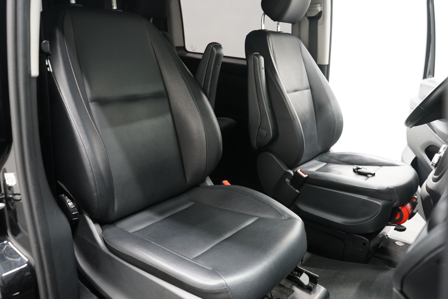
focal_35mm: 28
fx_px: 348
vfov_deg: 46.4
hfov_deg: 65.5
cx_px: 224
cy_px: 150
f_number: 5.6
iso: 800
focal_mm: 28
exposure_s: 1/2.5
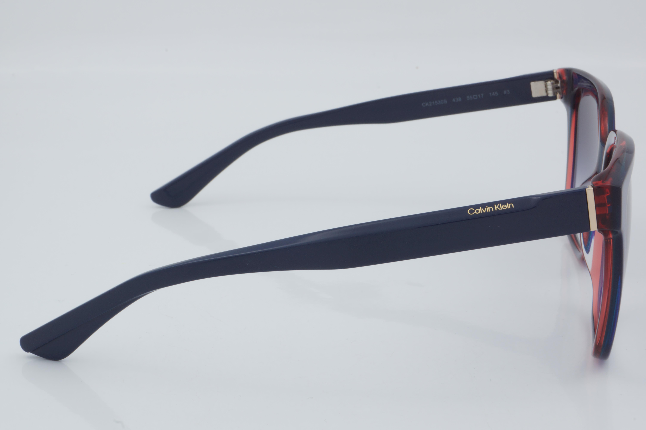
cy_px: 215
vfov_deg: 18.2
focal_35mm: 75
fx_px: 1346
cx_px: 323
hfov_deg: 27.0
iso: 100
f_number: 32
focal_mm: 50
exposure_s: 1/4
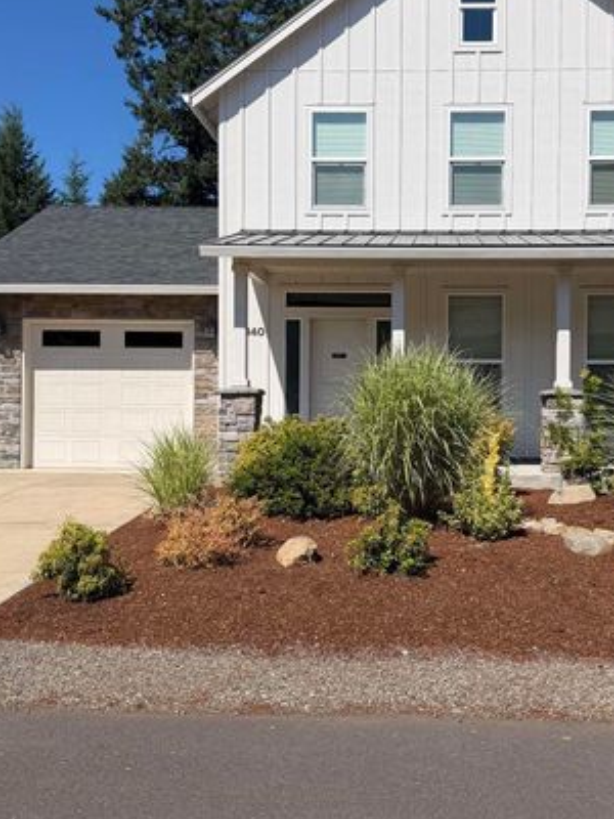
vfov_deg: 46.8
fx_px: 946
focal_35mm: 40
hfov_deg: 35.6
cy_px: 404
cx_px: 403
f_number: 1.78
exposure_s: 1/6711
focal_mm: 6.76
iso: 80
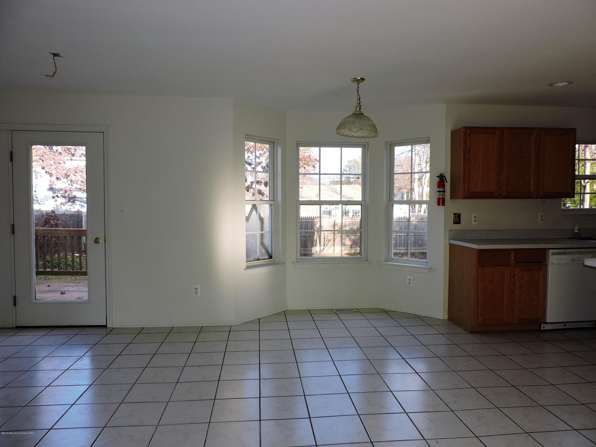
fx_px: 413
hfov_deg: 71.6
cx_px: 298
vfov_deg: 56.8
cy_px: 224
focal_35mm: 24
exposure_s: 1/160
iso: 100
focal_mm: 4.3
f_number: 3
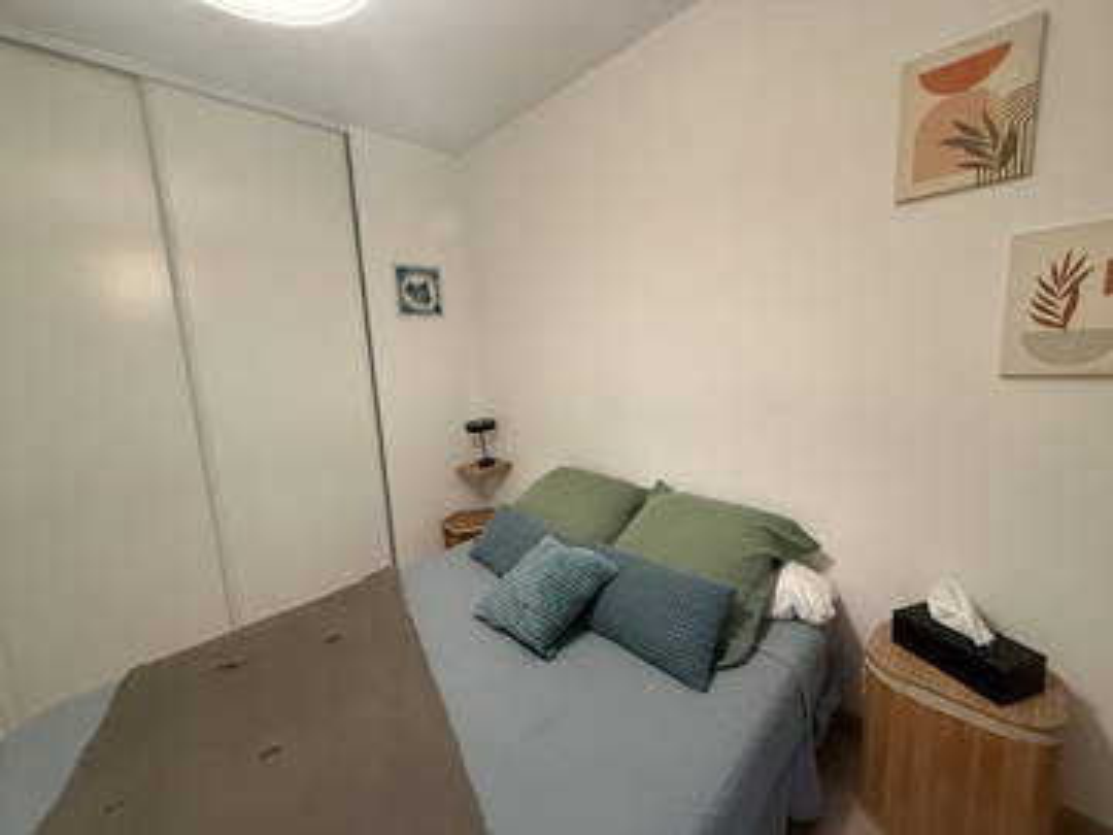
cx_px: 556
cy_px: 418
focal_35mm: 14
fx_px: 450
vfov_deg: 85.7
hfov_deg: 102.1
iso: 400
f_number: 2.2
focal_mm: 2.22
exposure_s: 1/60
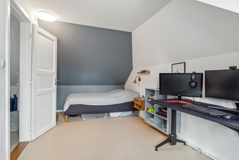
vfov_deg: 63.6
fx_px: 128
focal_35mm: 19
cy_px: 80
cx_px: 120
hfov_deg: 85.9
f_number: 7.1
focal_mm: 12.9
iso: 100
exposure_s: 1/3.33
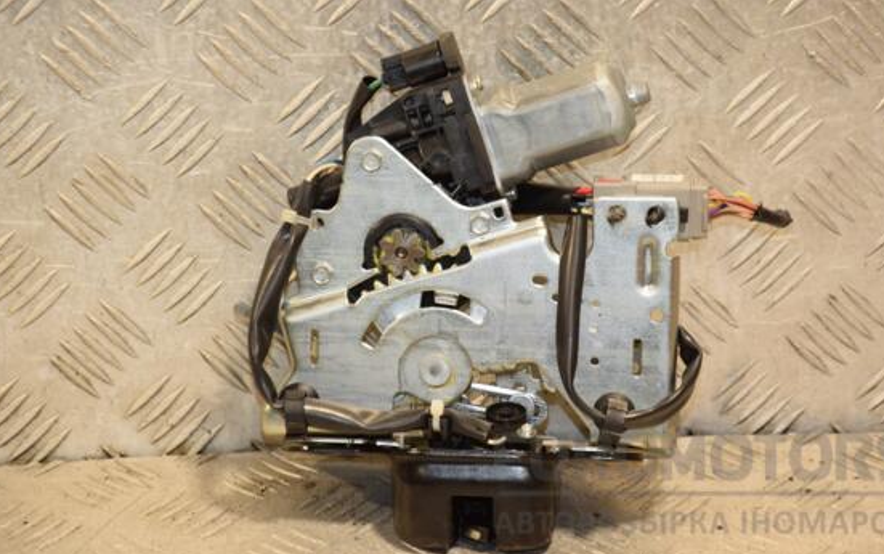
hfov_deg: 12.8
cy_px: 242
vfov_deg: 8.1
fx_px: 3929
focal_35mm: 163
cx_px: 464
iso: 800
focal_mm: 98
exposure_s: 1/100
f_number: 5.6
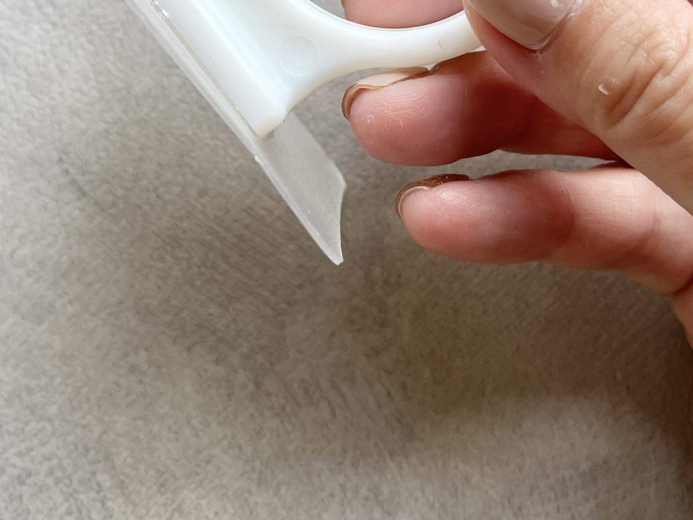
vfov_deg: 23.1
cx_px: 302
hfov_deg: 32.1
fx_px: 1201
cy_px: -42
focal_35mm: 60
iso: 40
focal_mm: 5.1
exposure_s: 1/207
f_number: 1.6
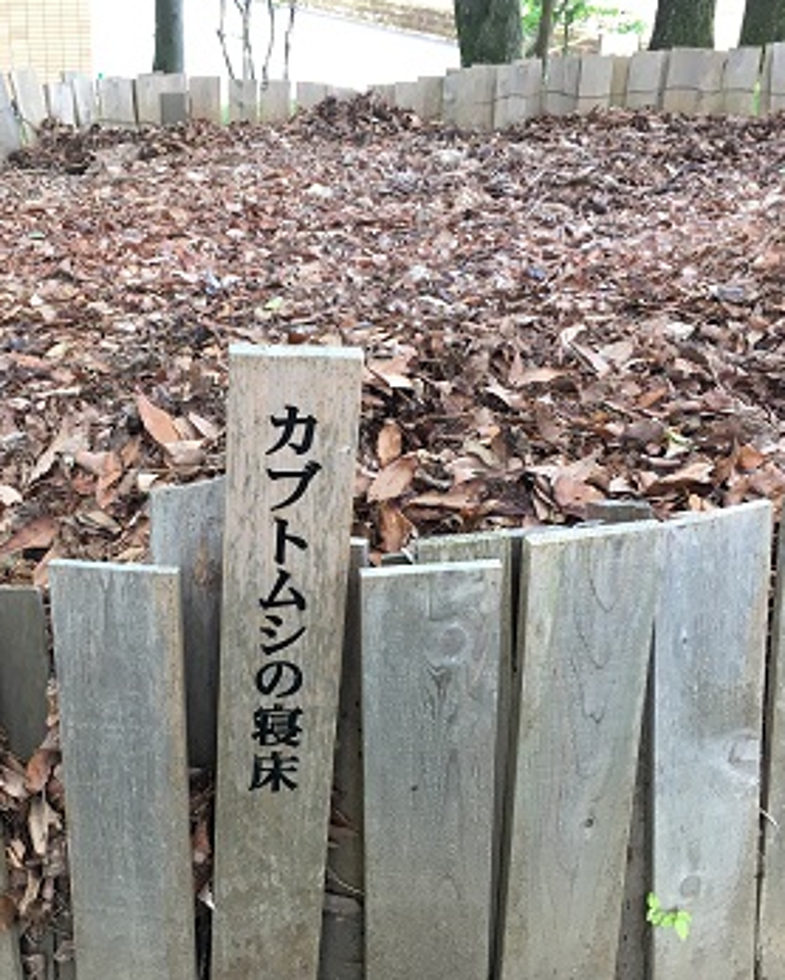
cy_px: 561
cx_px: 240
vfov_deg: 41.9
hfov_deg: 33.8
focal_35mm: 44
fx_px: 1277
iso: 25
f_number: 2.2
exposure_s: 1/40
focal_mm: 4.15
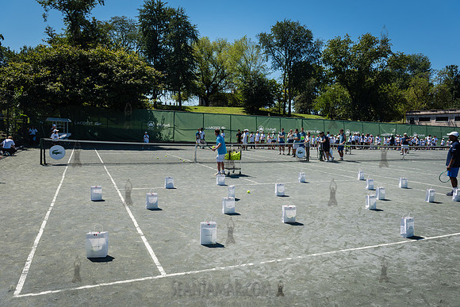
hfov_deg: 67.3
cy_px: 154
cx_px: 230
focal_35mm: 27
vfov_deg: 47.9
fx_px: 346
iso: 200
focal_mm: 27
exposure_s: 1/800
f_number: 5
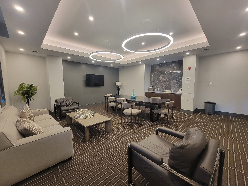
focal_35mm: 13
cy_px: 93
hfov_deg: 106.2
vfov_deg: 89.9
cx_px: 124
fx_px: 93
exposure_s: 1/50
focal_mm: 2.2
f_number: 2.2
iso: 160
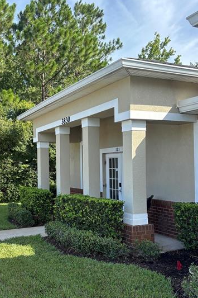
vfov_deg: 49.5
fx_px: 322
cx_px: 82
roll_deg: -0.3
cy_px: 163
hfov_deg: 34.1
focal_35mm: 39
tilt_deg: +0.0
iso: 50
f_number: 1.6
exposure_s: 1/858
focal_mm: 5.96
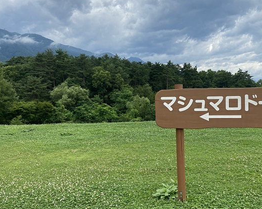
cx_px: 178
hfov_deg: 50.4
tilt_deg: -2.5
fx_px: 271
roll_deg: +1.6
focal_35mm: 35
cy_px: 109
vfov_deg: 42.2
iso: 32
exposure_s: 1/890
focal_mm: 4.25
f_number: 1.8
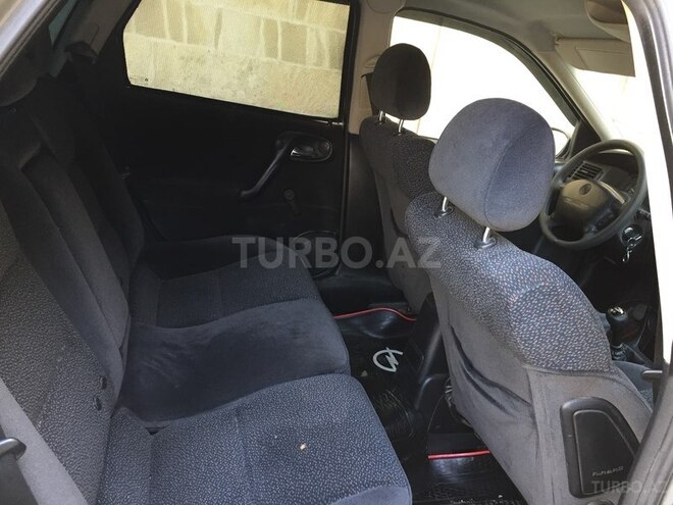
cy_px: 252
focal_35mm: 29
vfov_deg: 48.2
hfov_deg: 61.7
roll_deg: -10.1
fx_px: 564
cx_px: 336
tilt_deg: -17.0
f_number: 2.2
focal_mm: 4.15
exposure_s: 1/33
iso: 64
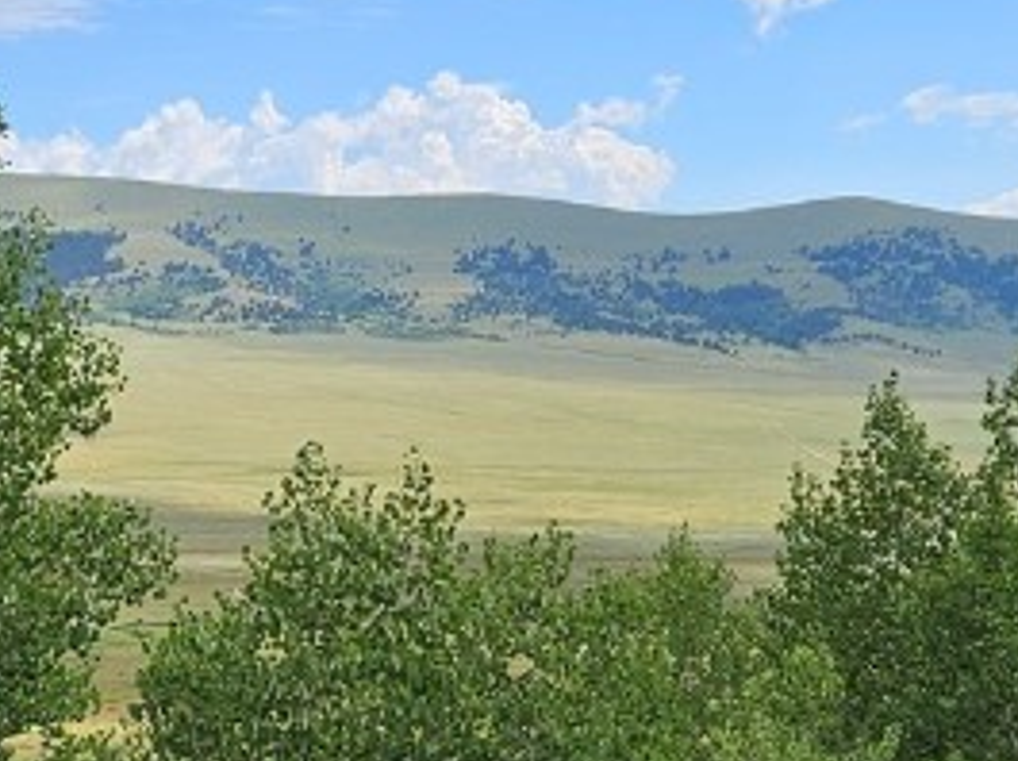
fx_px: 2614
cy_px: 557
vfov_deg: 16.5
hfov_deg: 21.9
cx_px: 327
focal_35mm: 89
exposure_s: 1/2657
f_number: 1.8
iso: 25
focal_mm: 5.4
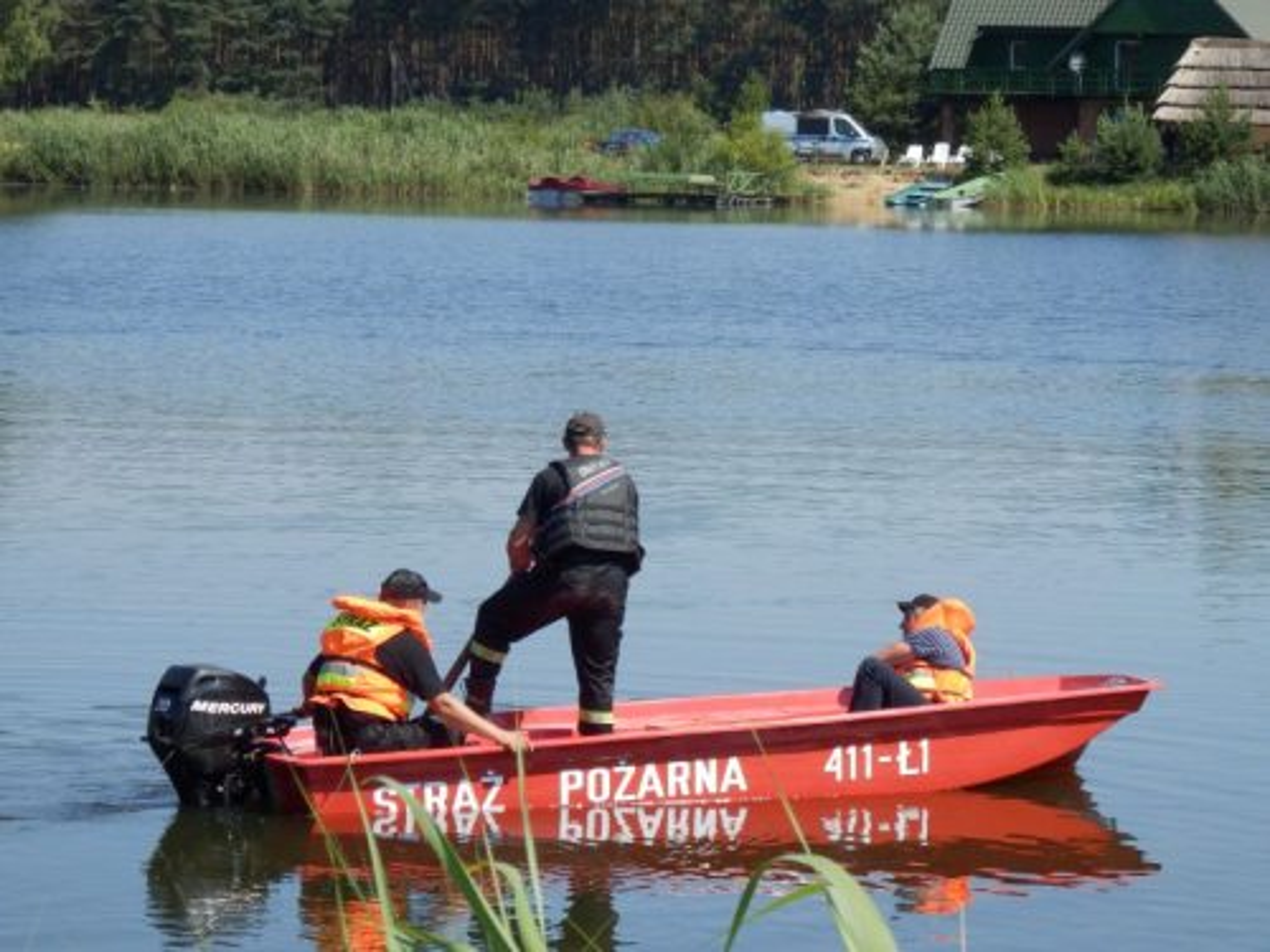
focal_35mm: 140
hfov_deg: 14.1
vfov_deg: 10.6
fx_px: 5136
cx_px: 635
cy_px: 476
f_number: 5.4
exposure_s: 1/320
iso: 80
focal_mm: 25.1
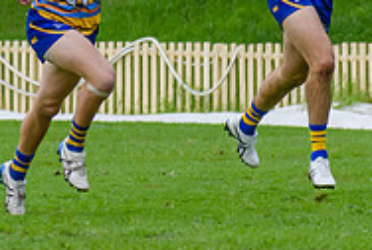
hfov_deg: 2.1
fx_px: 10153
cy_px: 38
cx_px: 617
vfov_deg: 1.4
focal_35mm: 981
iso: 1100
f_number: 5
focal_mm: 150
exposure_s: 1/1250
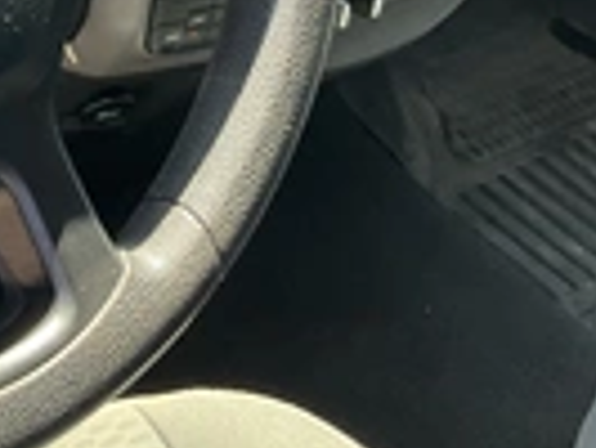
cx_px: -224
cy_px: -63
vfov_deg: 16.4
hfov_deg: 20.2
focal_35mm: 87
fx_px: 1499
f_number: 1.8
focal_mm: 3
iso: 50
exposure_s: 1/122
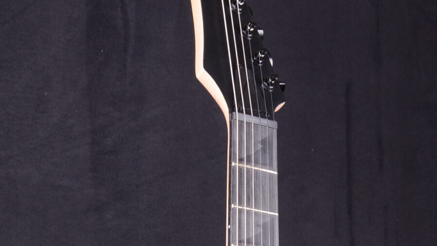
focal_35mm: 116
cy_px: 529
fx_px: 1344
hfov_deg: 18.5
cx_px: 257
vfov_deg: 9.6
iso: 200
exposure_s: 1/200
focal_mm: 26
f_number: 9
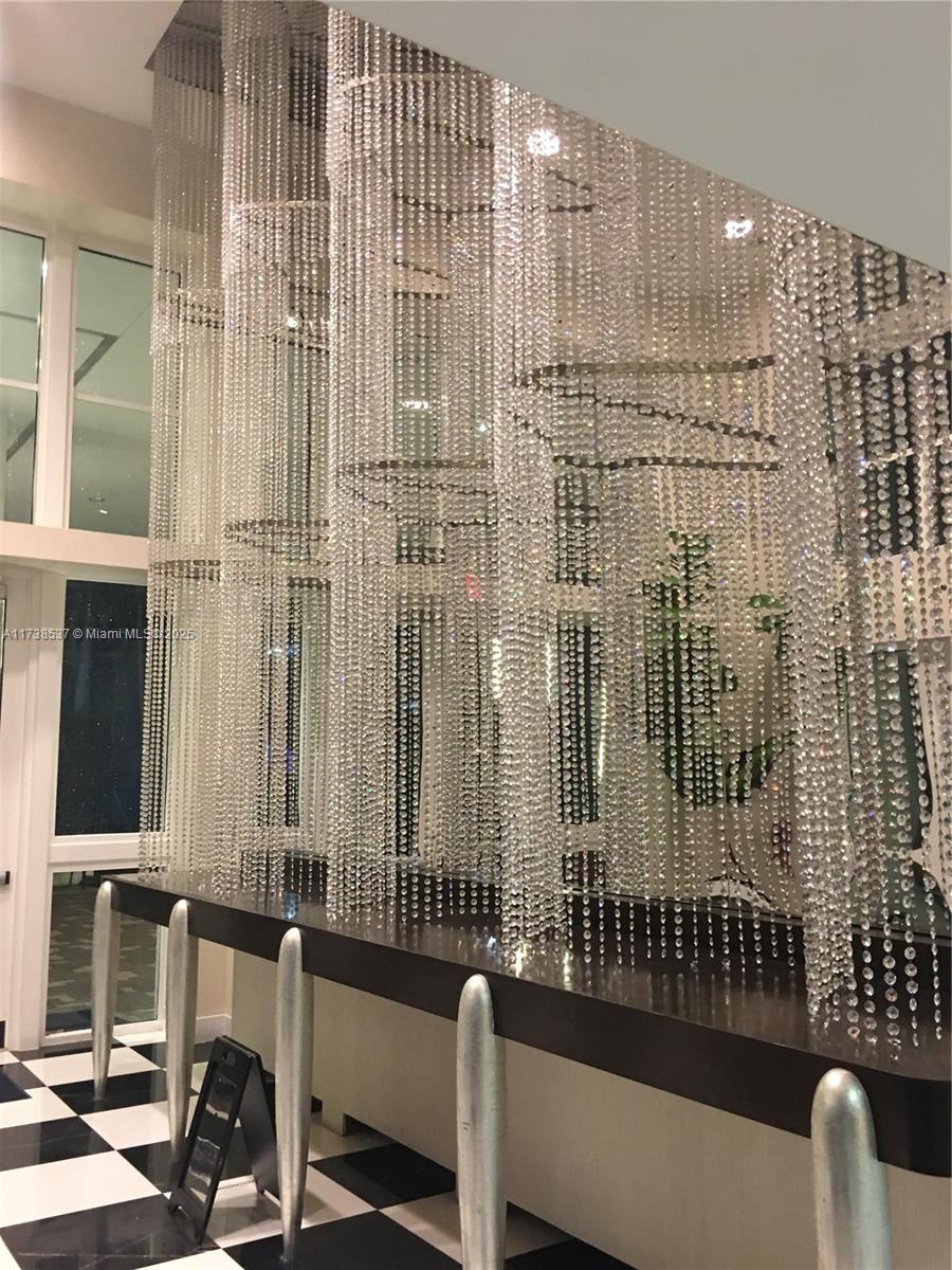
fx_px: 1063
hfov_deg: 48.2
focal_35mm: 29
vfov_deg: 61.7
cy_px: 635
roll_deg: +0.4
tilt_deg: +8.0
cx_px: 476
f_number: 2.2
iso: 80
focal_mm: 4.15
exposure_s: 1/10
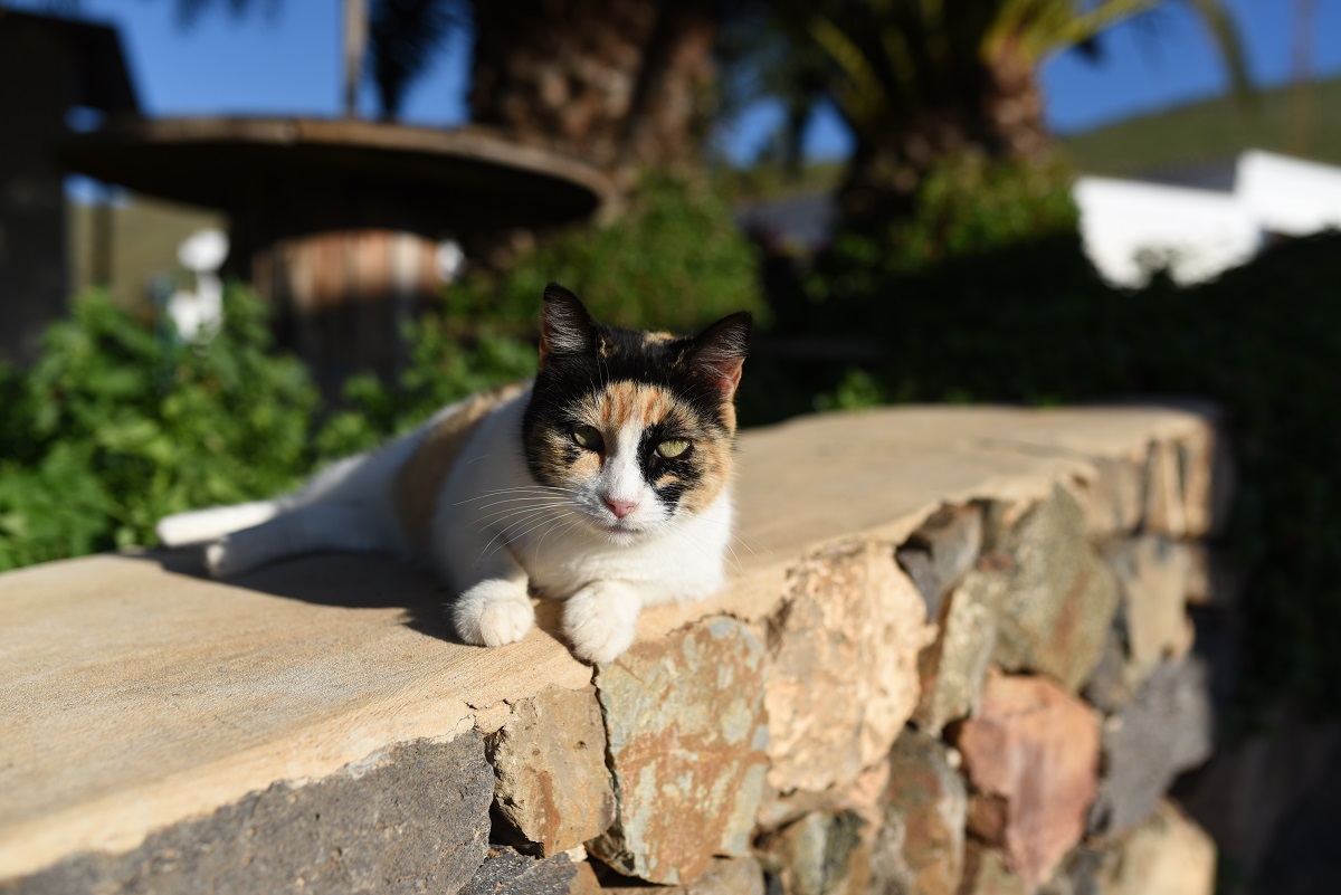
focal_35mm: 35
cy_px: 448
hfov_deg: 54.4
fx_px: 1304
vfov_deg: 37.9
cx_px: 670
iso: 160
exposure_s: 1/4000
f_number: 3.5
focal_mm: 35
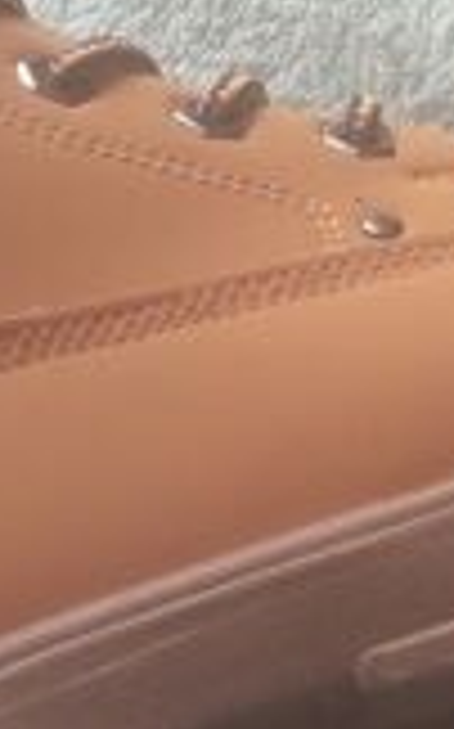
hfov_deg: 12.0
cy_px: 774
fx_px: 2162
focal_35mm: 109
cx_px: 162
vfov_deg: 18.5
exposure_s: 1/50
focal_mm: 4.71
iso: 619
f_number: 1.79
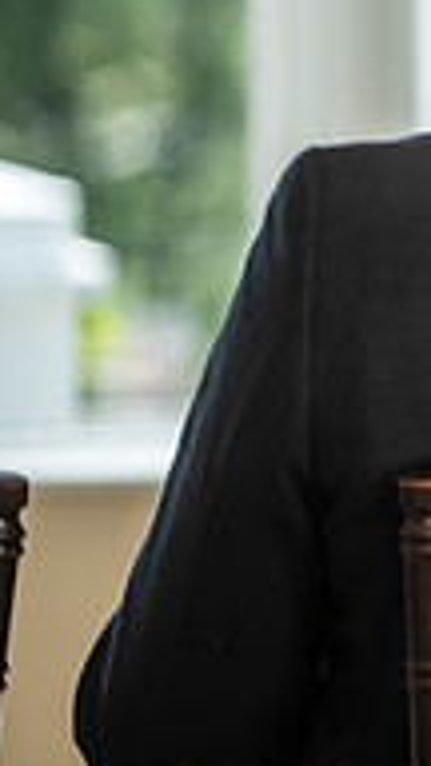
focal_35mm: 396
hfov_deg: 3.0
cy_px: 158
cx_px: 1143
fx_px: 8046
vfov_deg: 5.4
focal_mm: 125
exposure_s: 1/160
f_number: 2.8
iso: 100
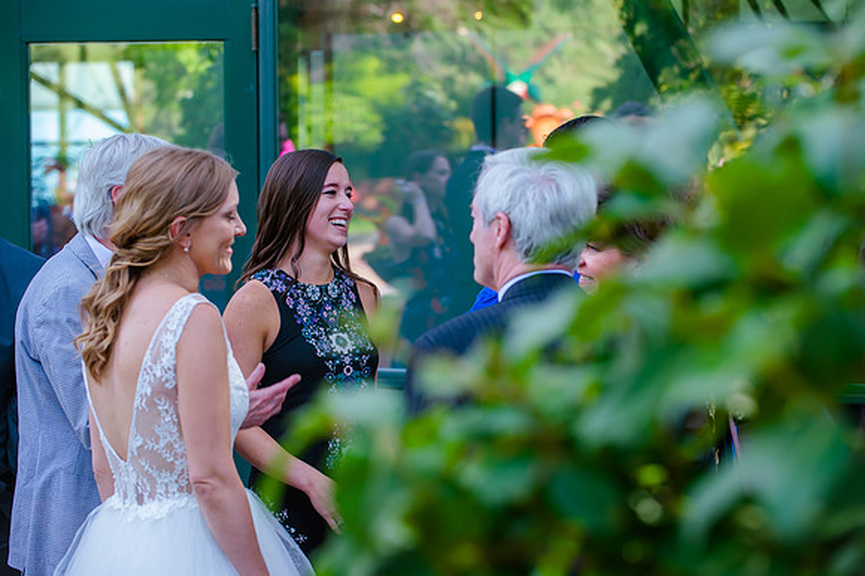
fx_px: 2664
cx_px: 432
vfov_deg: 12.3
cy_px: 288
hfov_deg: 18.4
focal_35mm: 111
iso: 400
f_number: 4.5
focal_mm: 105
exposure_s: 1/200
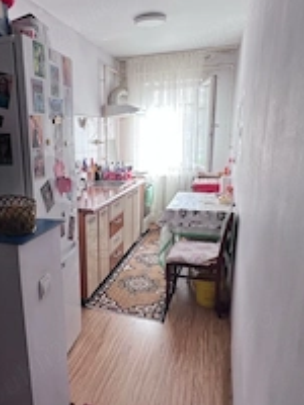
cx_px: 91
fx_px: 304
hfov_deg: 51.6
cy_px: 225
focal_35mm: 26
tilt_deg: -13.9
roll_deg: +1.5
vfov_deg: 67.1
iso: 50
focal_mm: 1.57
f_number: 1.8
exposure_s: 1/99
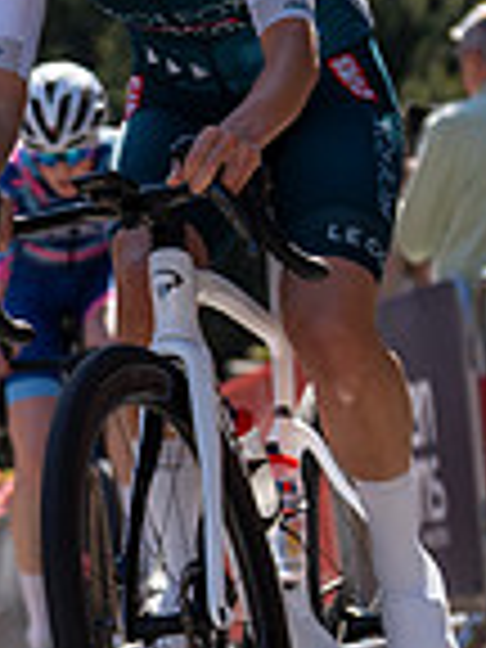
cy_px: 84
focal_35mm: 291
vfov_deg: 6.8
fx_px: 5447
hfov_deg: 5.0
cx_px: -634
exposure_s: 1/1000
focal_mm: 70
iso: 100
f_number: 3.5
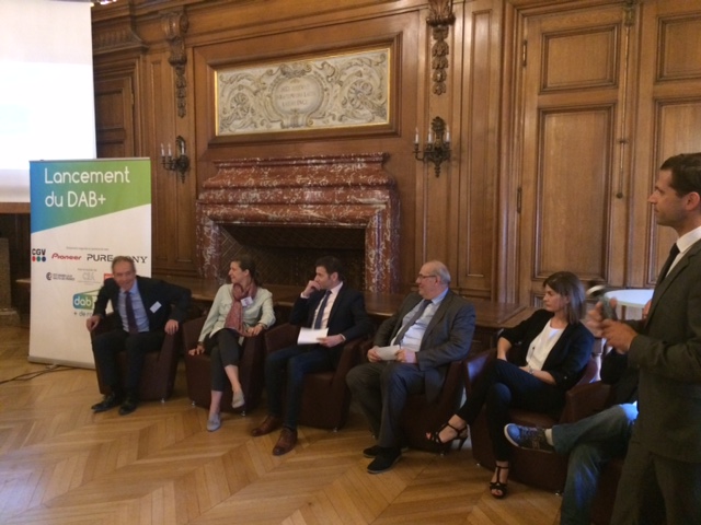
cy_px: 262
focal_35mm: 29
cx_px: 350
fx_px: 587
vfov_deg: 48.2
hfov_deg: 61.7
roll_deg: -1.0
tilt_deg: -6.0
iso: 320
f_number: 2.2
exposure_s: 1/17
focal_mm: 4.15
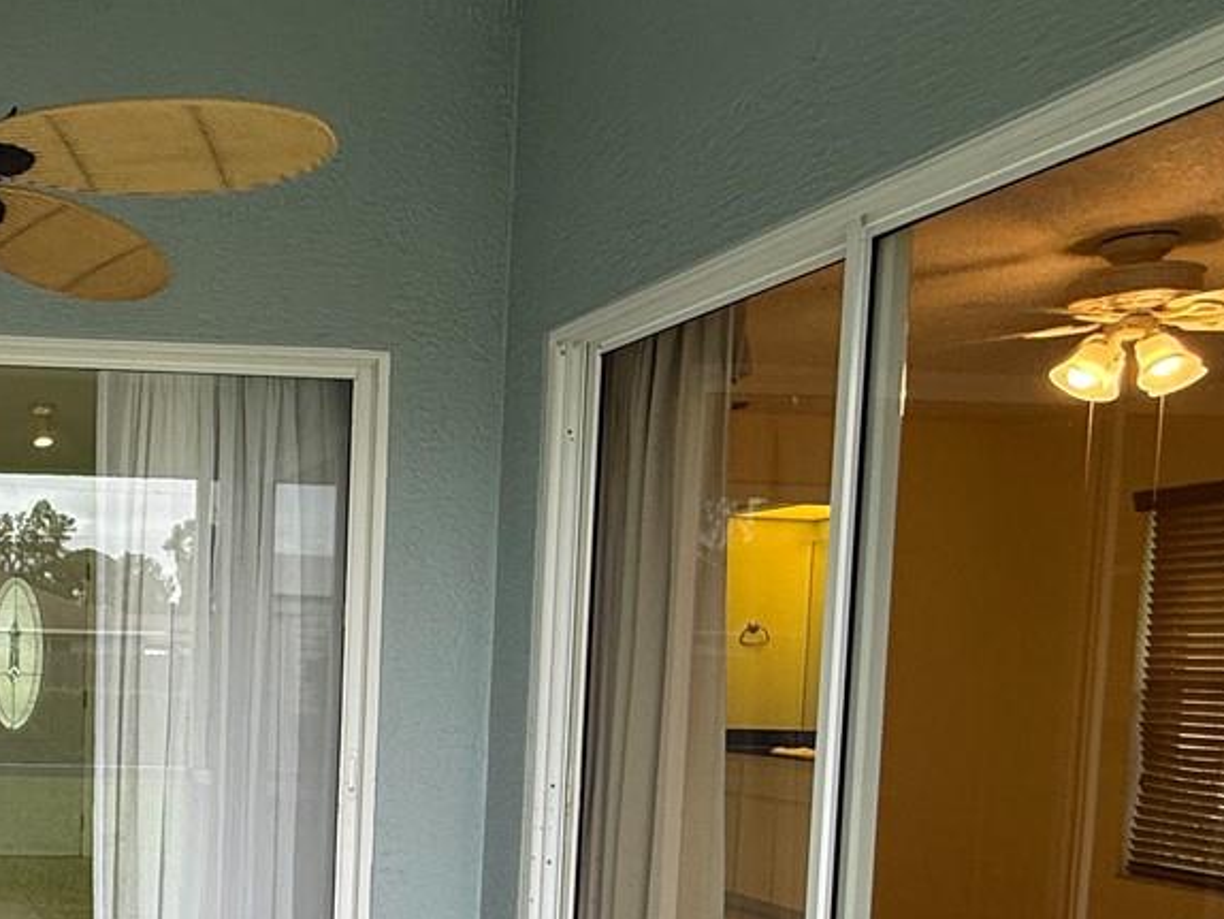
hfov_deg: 41.1
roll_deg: -1.3
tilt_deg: -2.7
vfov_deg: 35.7
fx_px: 1380
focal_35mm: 39
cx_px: -23
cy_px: 733
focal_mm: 2.22
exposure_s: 1/120
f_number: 2.2
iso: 64
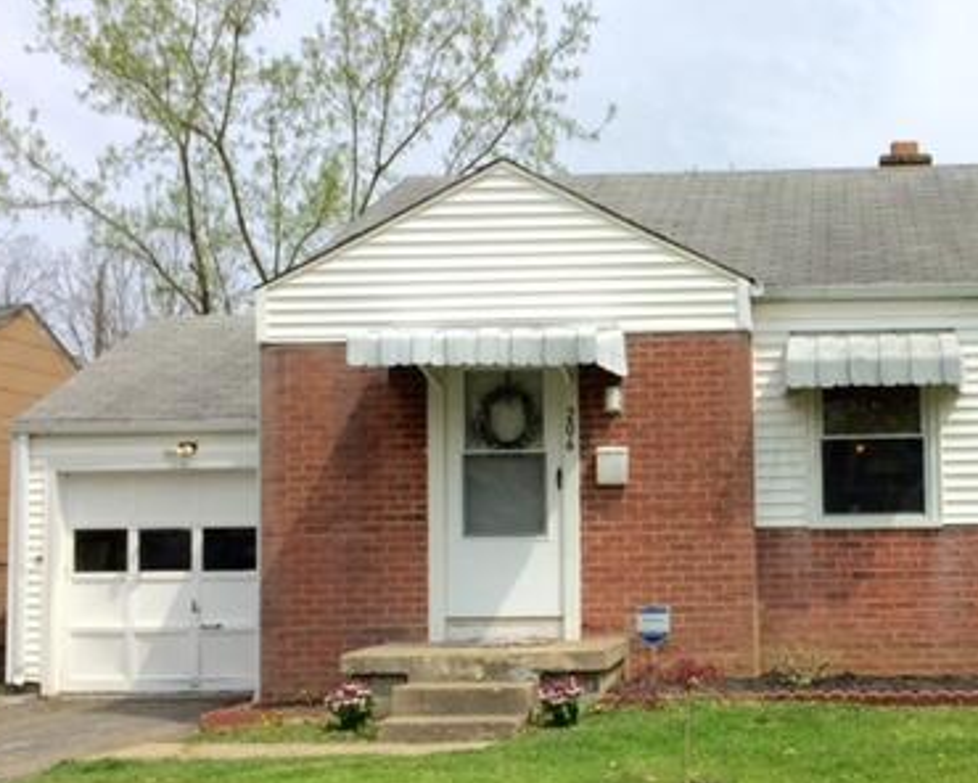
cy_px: 458
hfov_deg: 36.8
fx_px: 1418
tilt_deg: +3.5
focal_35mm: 49
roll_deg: -1.1
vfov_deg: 30.8
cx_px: 769
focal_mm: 4.15
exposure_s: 1/2825
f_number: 2.2
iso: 32
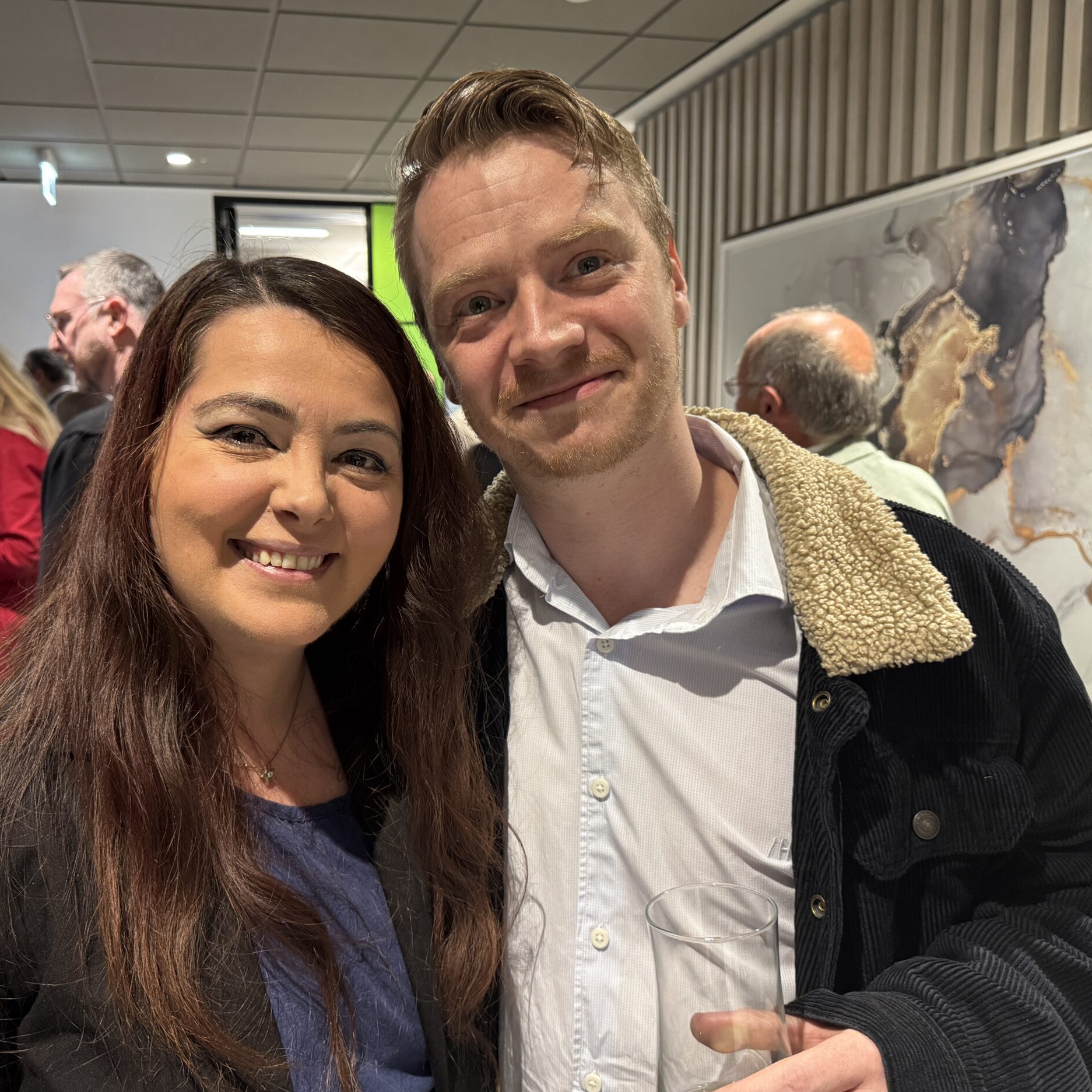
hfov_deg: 55.3
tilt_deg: -8.2
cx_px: 446
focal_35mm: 29
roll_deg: +0.4
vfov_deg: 55.6
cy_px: 543
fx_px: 1035
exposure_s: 1/50
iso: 320
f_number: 1.78
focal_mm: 6.76
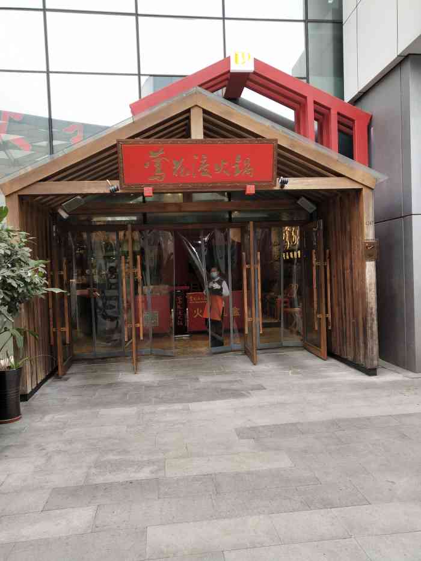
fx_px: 486
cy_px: 280
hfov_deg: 46.8
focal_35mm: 30
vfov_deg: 60.0
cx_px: 210
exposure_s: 1/123
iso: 87
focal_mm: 3.95
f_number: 1.8
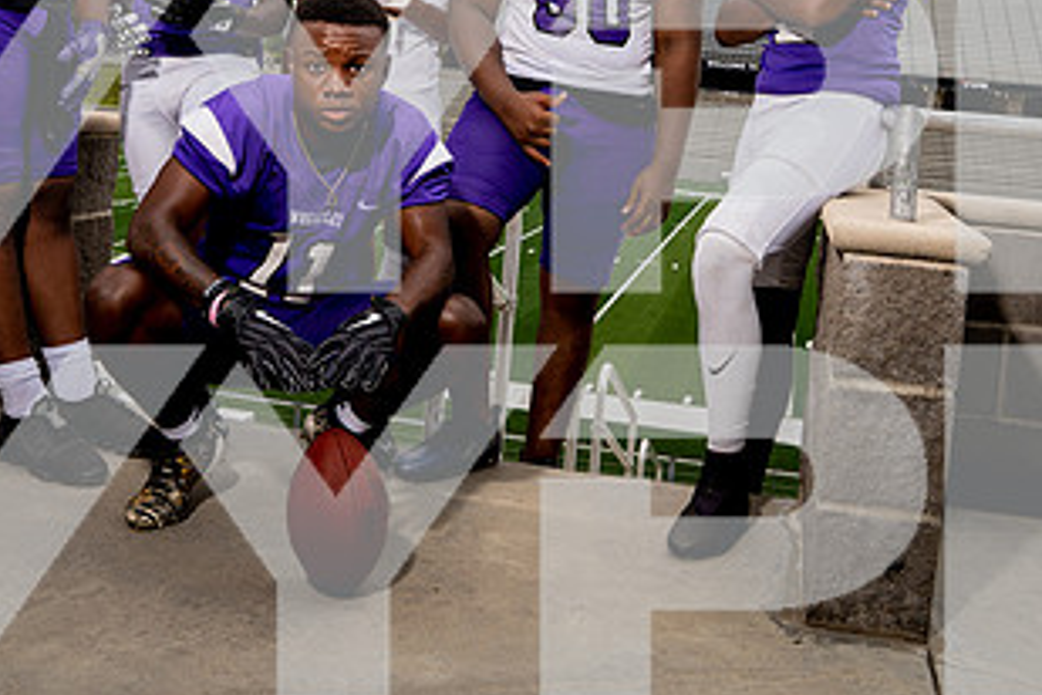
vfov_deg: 29.0
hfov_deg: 43.6
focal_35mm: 45
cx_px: 486
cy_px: 116
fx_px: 1302
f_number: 6.3
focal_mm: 24
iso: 100
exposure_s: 1/250
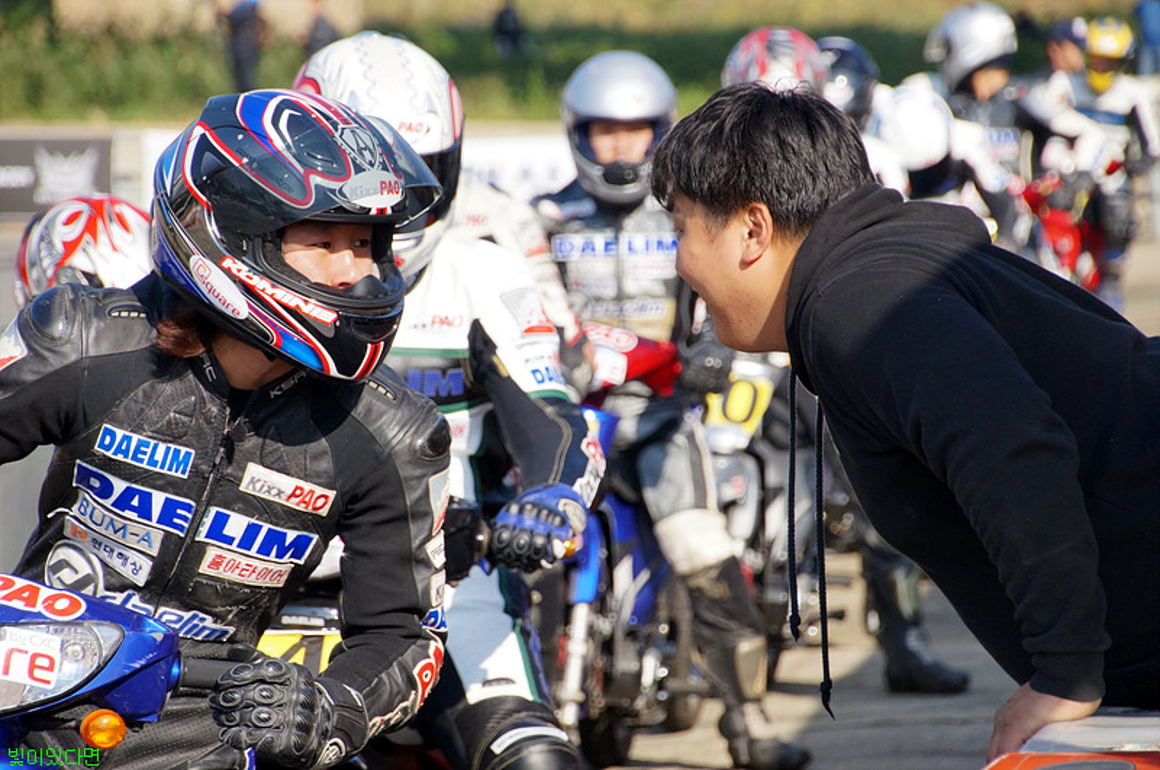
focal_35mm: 270
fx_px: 8688
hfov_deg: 7.6
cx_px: 580
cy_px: 385
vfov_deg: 5.1
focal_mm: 180
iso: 400
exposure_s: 1/800
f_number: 8
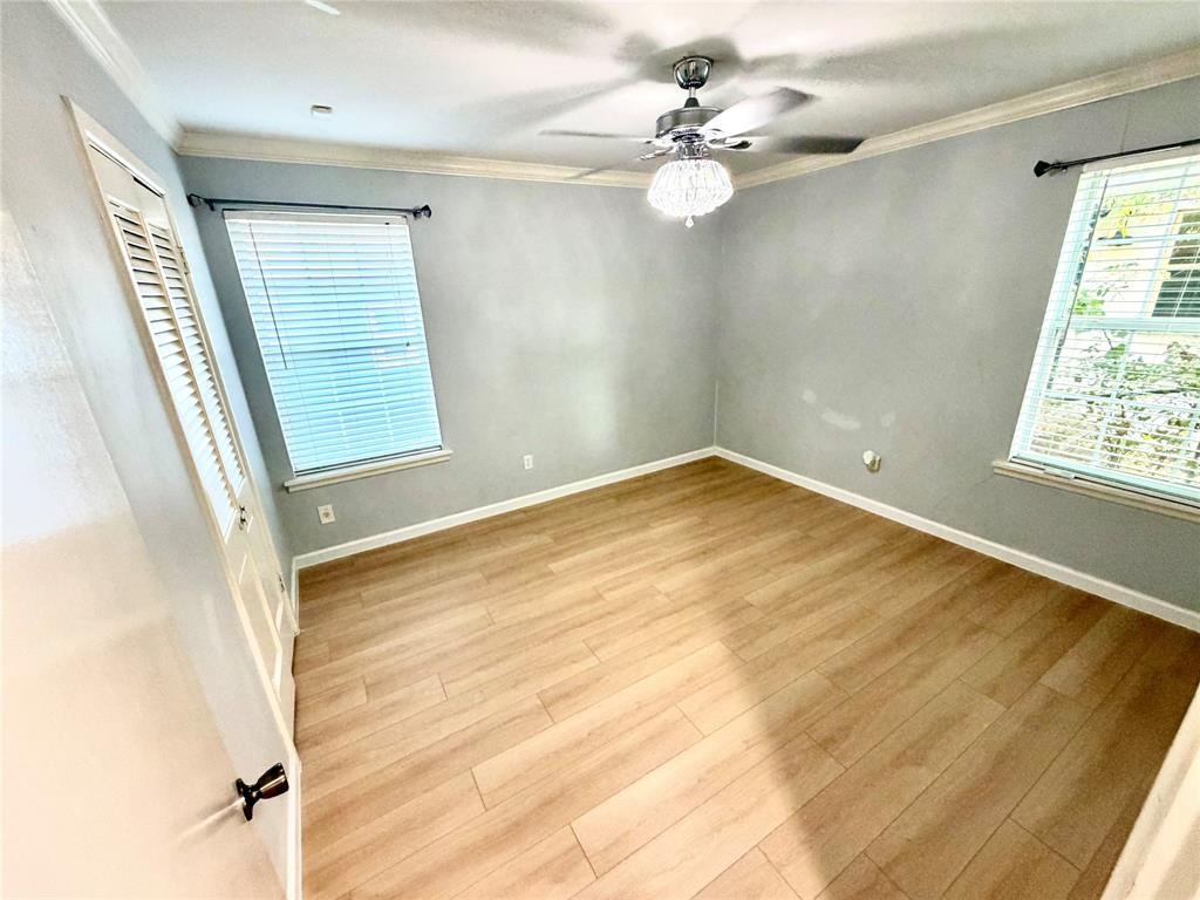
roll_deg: +2.1
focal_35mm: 14
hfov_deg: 102.1
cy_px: 450
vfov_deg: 85.7
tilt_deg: -18.9
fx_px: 485
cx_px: 600
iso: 400
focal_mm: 2.22
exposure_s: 1/60
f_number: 2.2
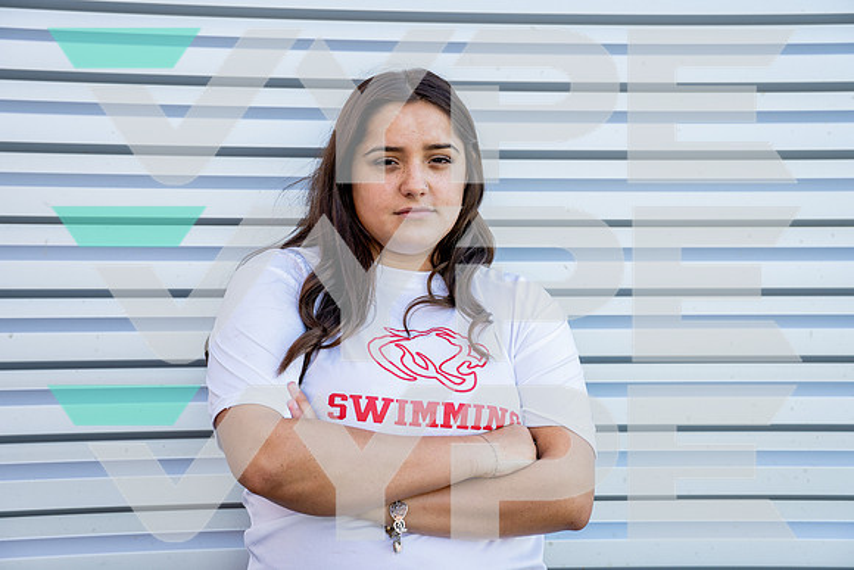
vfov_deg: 23.8
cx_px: 427
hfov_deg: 35.0
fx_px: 1352
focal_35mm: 57
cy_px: 285
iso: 250
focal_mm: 57
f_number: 5.6
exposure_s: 1/125
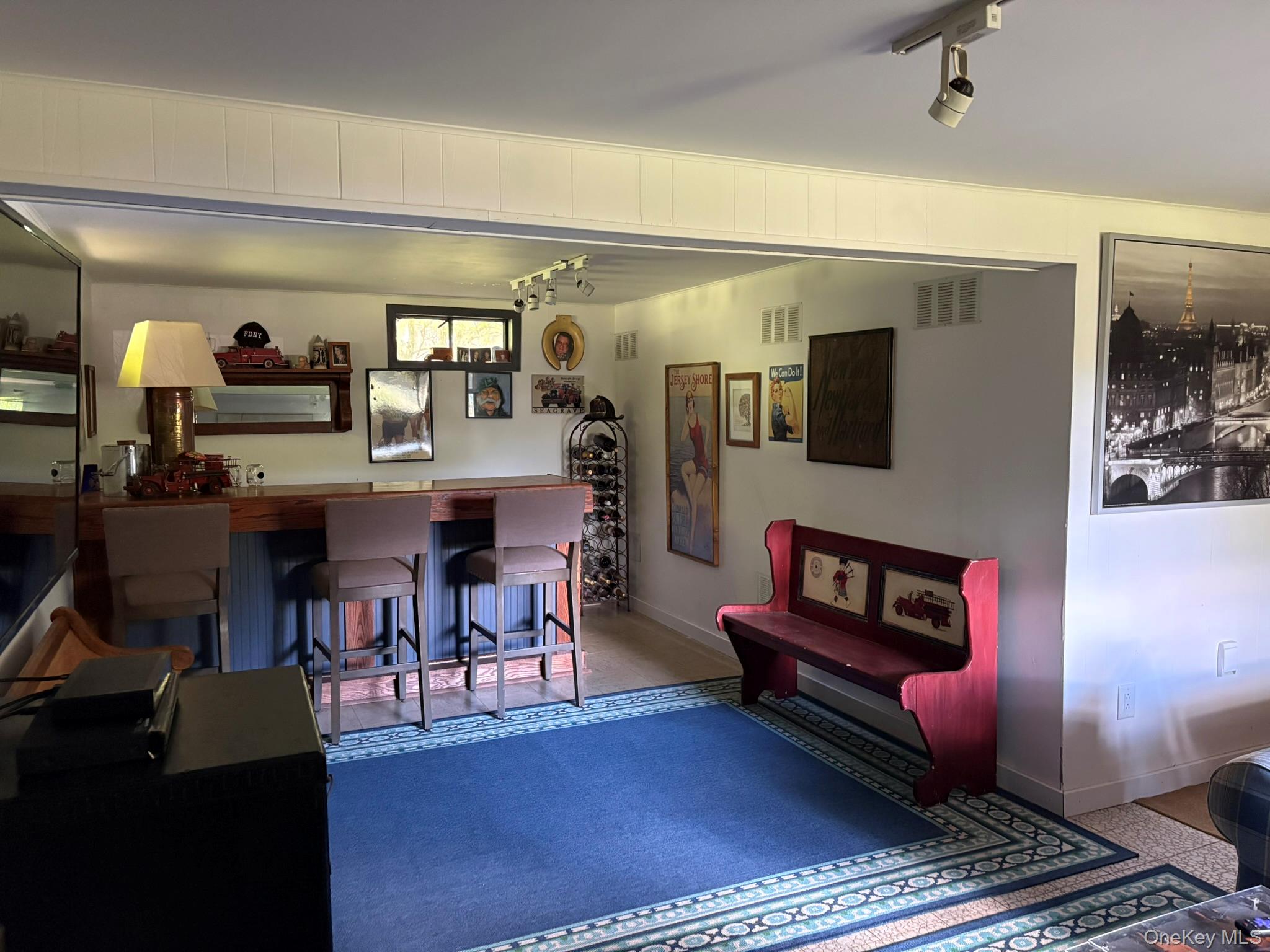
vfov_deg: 53.1
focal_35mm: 26
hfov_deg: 67.3
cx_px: 635
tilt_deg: -5.3
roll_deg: +0.8
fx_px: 954
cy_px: 476
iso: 640
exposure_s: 1/38
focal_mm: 5.96
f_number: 1.6
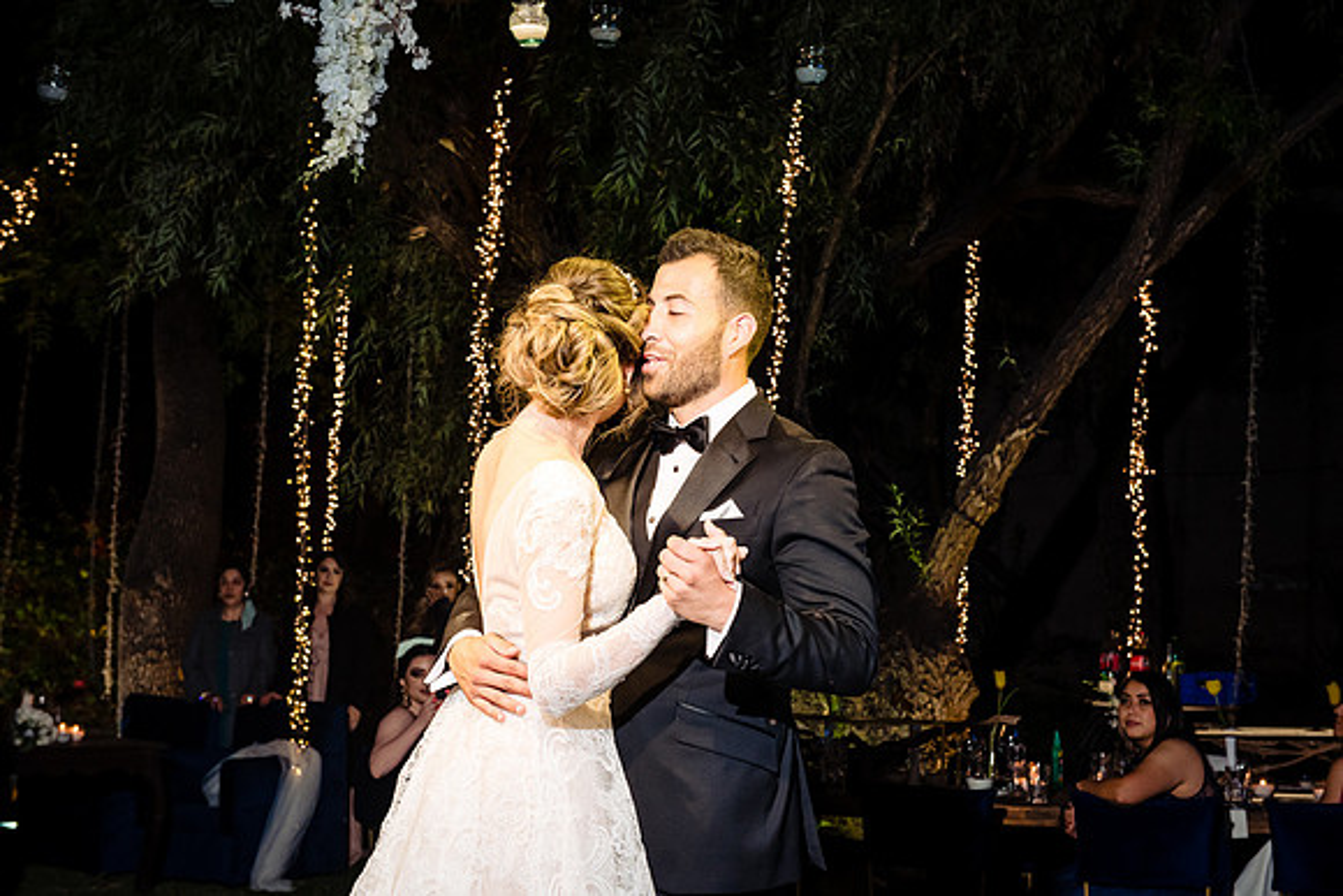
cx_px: 672
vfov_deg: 21.9
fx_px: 2313
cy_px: 448
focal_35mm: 62
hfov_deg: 32.4
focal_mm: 62
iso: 1600
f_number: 8
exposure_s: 1/200
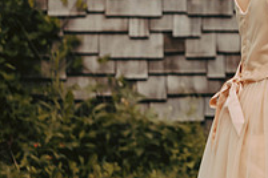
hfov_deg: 4.9
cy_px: -1
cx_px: 398
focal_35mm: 417
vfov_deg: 3.3
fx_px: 3104
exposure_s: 1/3200
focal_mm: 125
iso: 640
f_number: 2.8
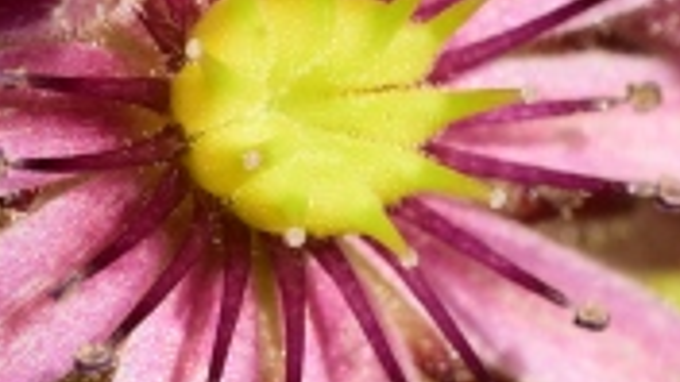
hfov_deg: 4.3
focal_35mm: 500
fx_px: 9015
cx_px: 599
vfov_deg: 2.4
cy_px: -85
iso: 640
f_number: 22
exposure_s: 1/320
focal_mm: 105
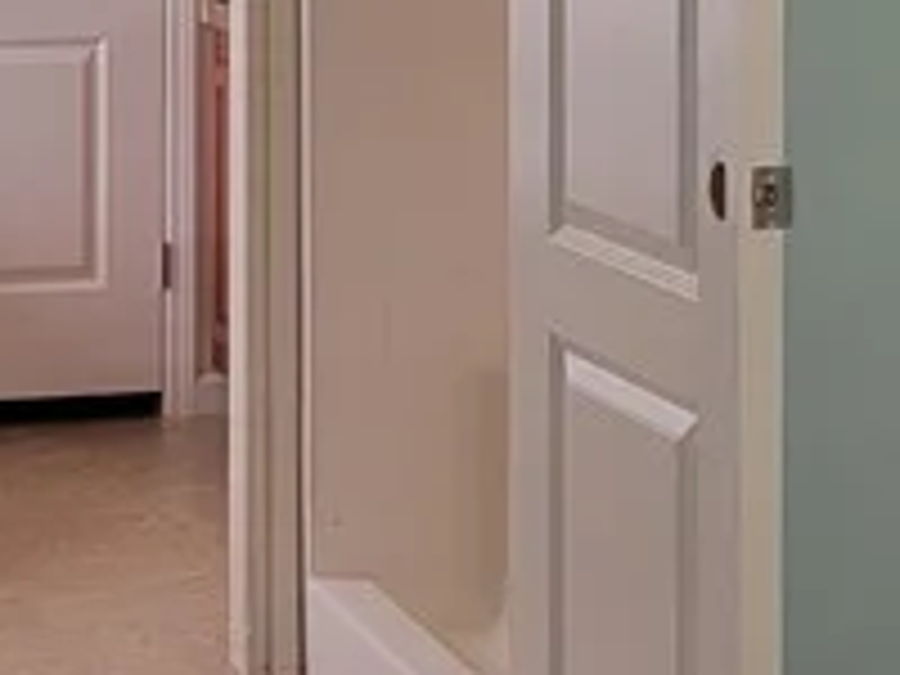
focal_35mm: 133
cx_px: 360
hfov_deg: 14.8
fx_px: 3458
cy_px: -148
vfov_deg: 10.9
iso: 200
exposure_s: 1/40
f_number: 1.8
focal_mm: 5.4
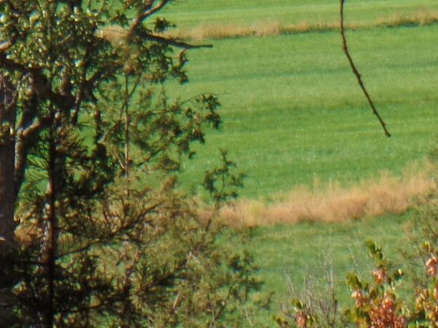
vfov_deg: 2.7
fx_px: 7062
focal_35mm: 558
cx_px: 884
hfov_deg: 3.5
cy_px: -190
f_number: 4
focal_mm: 20.3
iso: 80
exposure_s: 1/500
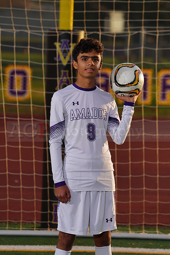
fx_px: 2124
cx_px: 85
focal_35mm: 300
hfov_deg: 4.6
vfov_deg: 6.9
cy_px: 128
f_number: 8
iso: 100
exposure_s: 1/200
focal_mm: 300
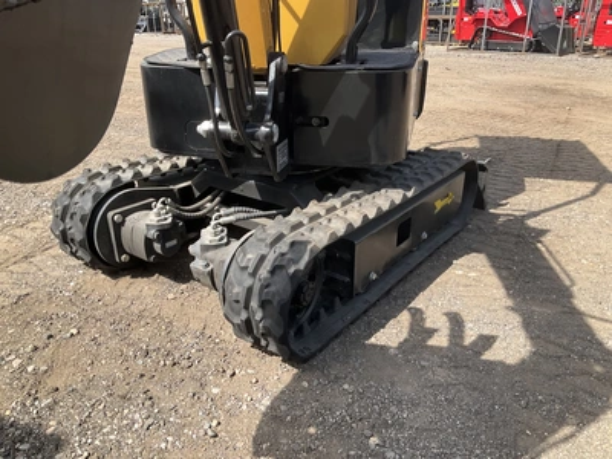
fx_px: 513
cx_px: 306
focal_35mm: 29
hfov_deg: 61.7
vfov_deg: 48.2
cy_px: 230
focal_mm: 3
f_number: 1.8
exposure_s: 1/781
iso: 25
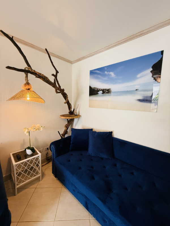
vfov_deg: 102.1
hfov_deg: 85.7
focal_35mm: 14
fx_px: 92
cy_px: 113
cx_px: 85
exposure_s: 1/100
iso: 320
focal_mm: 2.2
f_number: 2.2
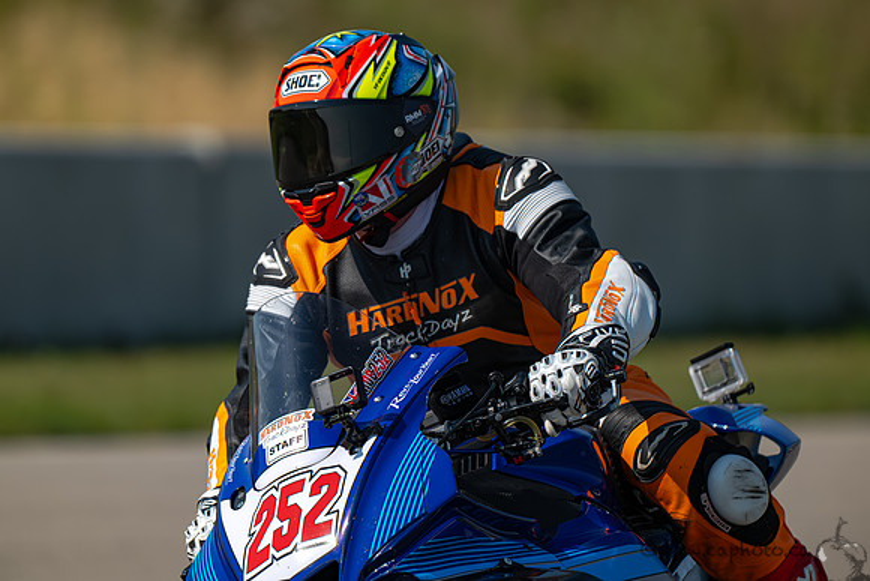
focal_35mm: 600
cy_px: 290
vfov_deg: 2.3
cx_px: 435
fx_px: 14503
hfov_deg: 3.4
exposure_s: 1/1250
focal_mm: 600
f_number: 6.3
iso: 160
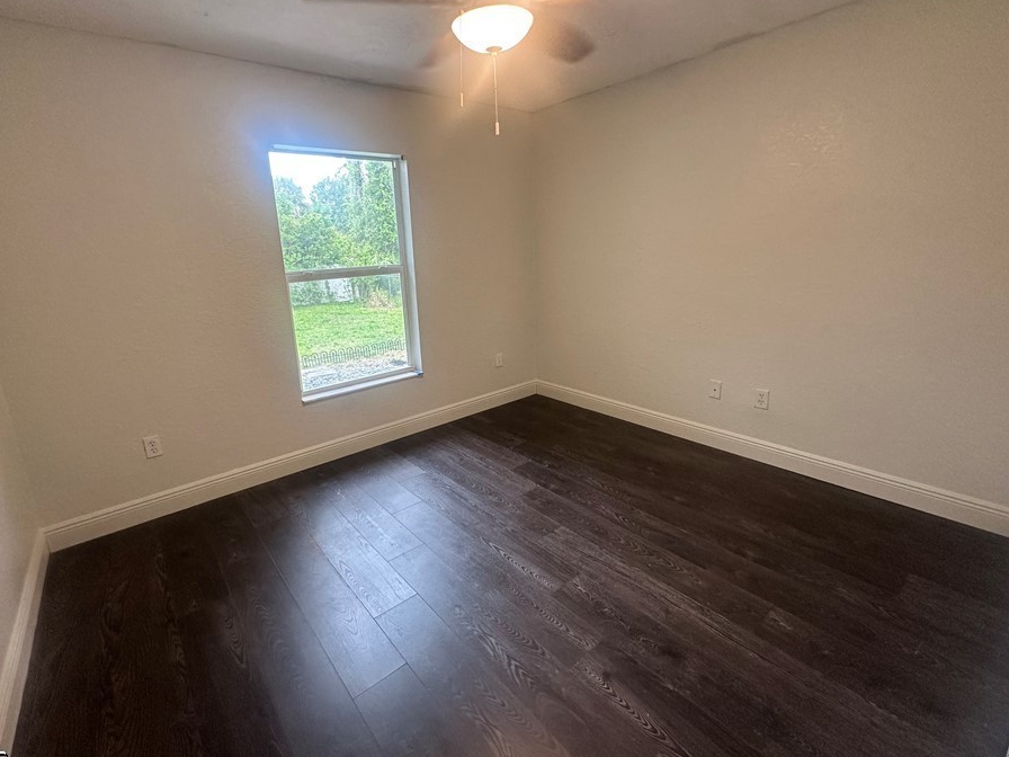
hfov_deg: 94.4
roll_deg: +2.6
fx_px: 466
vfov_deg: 78.0
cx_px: 479
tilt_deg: -12.4
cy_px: 347
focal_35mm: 16
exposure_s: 1/120
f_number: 2.2
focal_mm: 2.22
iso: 250
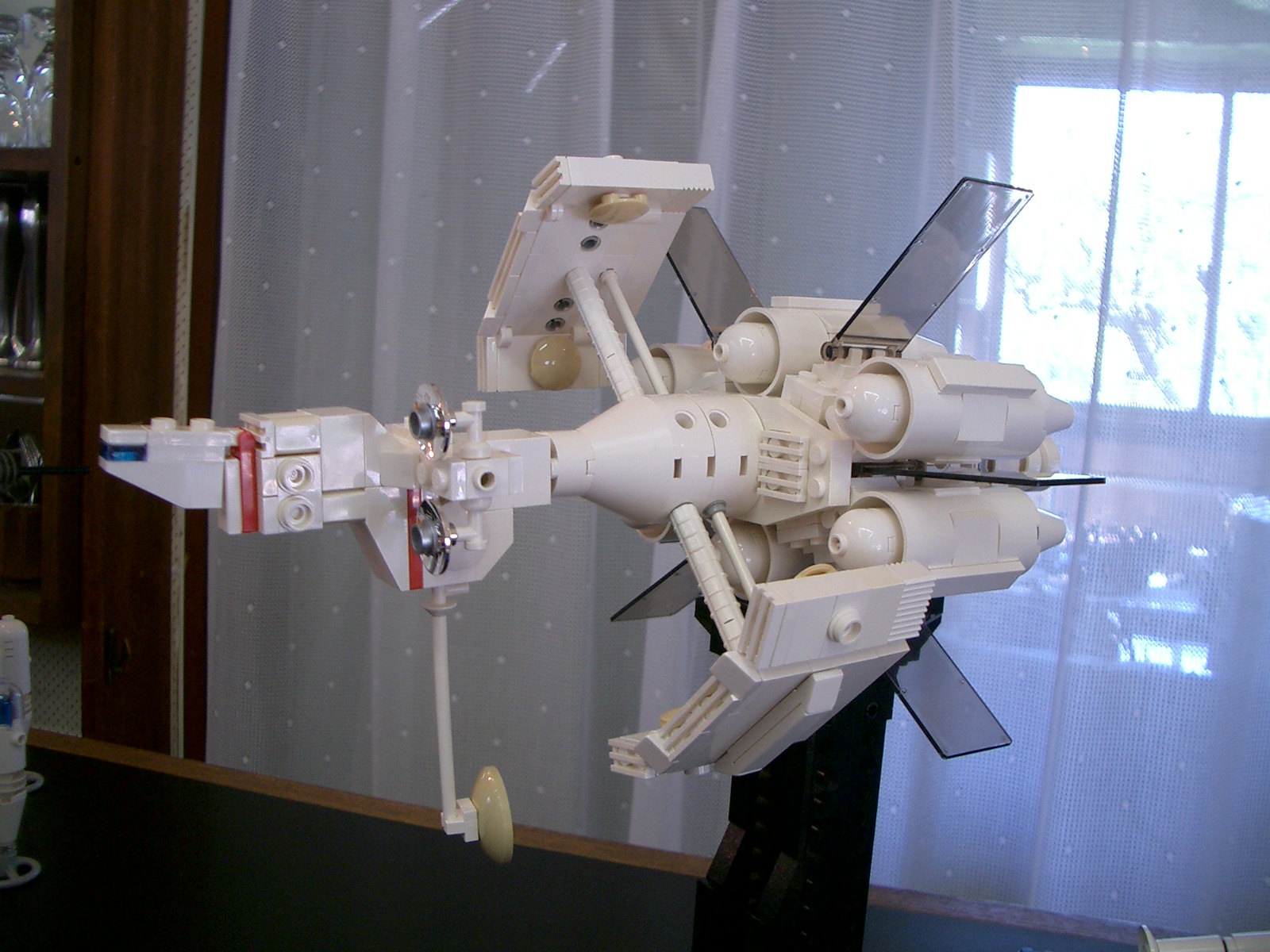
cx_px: 635
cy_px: 476
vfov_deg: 40.7
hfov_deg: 52.6
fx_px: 1284
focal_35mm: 35
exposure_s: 1/40
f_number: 2.6
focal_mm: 5.8
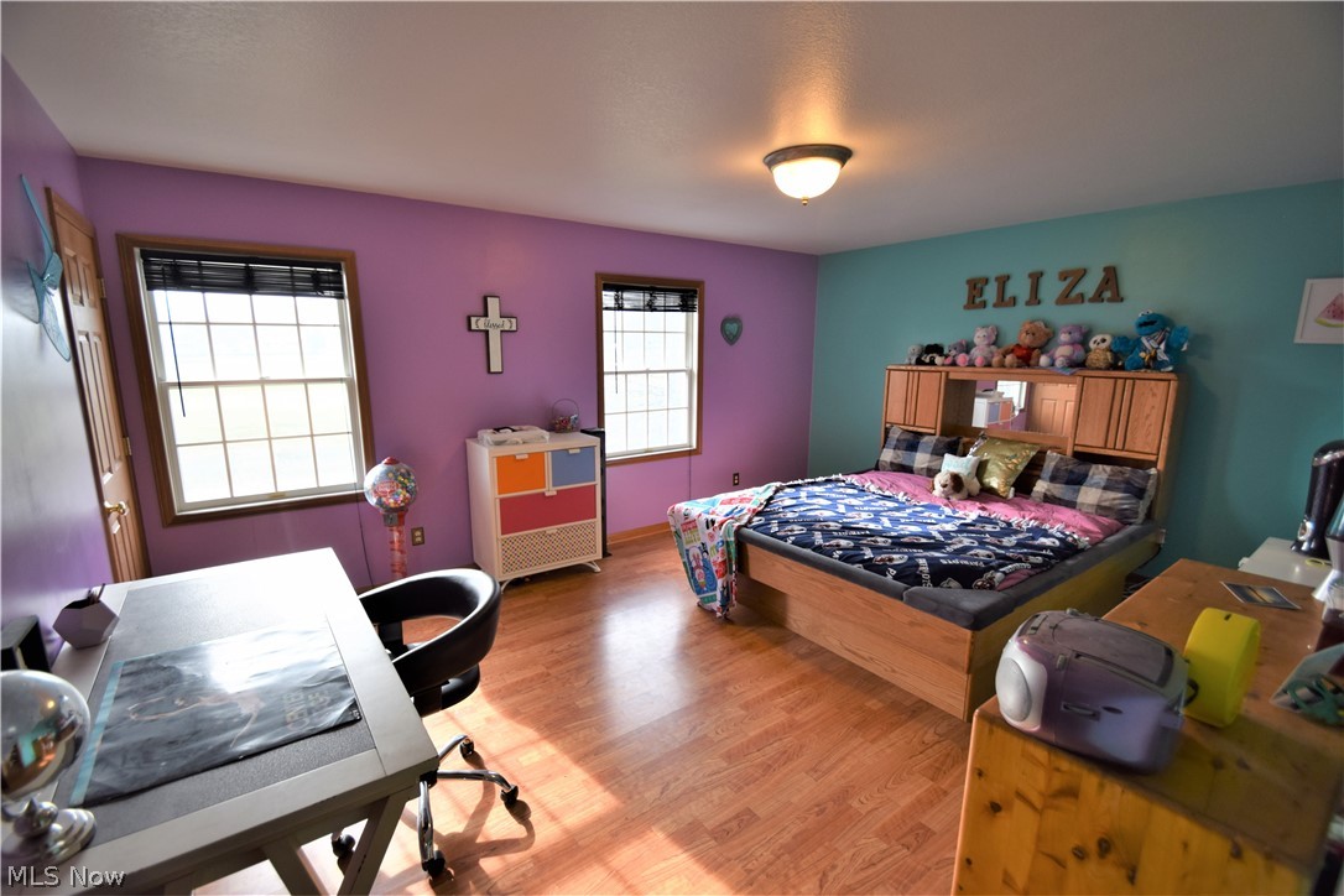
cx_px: 672
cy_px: 448
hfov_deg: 100.4
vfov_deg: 77.3
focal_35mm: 15
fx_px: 560
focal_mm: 10
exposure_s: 1/125
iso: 400
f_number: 5.6
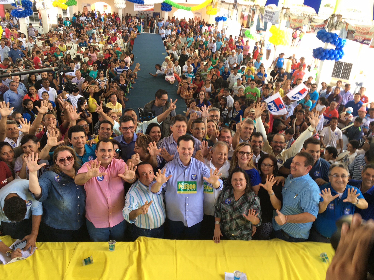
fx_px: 313
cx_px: 187
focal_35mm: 29
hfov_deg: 61.7
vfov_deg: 48.2
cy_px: 140
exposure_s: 1/40
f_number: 2.2
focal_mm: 4.15
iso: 25
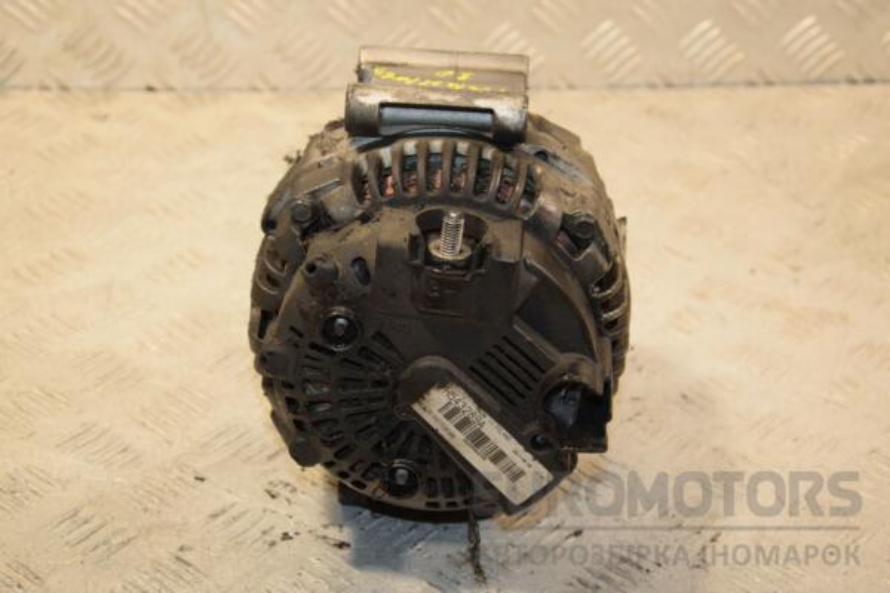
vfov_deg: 18.2
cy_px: 296
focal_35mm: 75
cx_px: 445
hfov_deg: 27.0
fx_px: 1854
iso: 800
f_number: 6.3
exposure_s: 1/200
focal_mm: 50
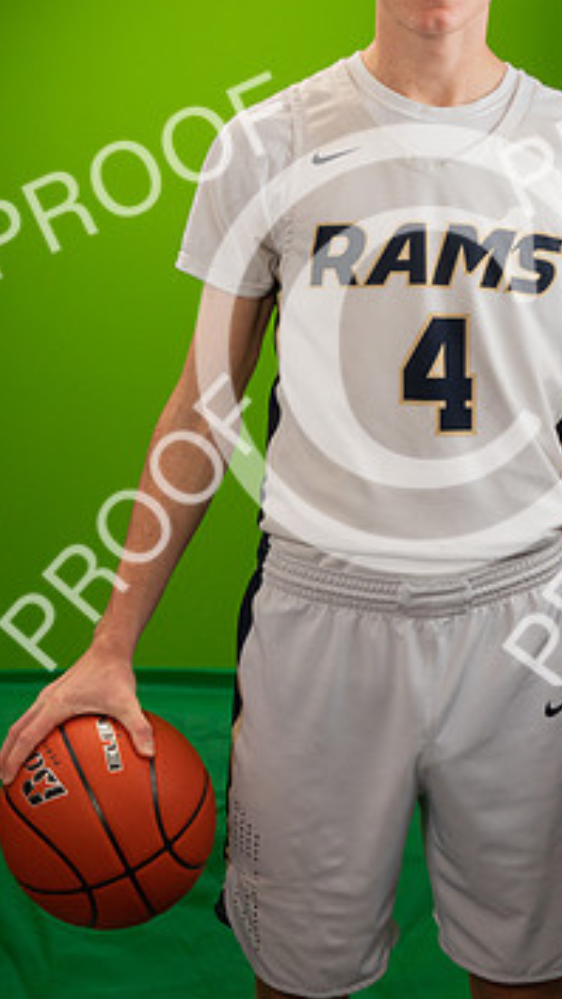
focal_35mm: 61
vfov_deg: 34.1
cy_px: 353
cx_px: 168
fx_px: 1617
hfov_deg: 19.6
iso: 800
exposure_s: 1/60
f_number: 20
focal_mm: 24
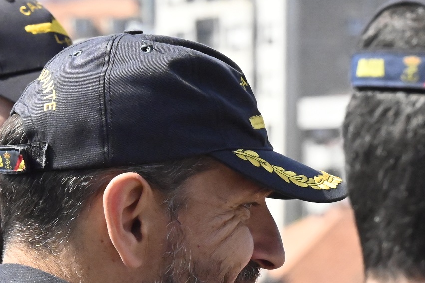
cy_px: 232
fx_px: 4794
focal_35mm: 406
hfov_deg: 5.1
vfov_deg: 3.4
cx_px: 207
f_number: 13
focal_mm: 145
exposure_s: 1/4000
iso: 9000
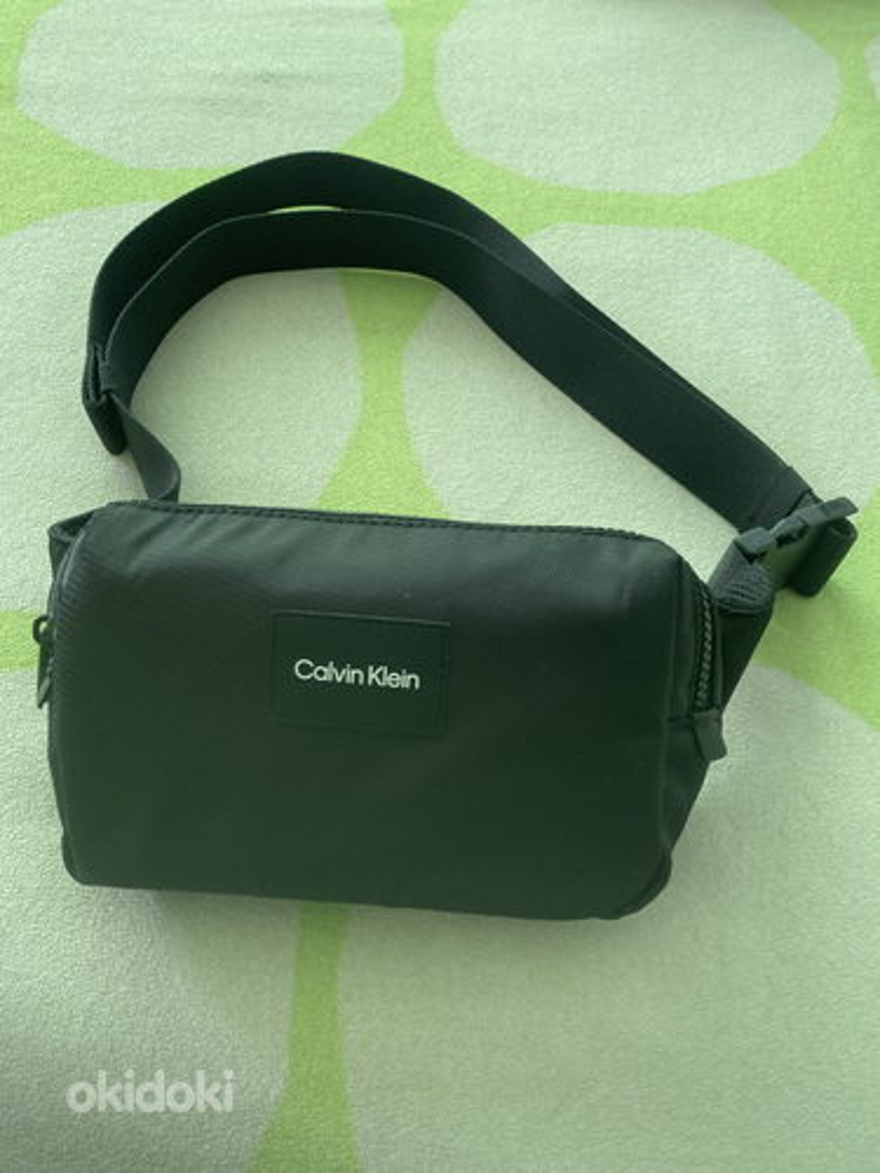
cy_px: 586
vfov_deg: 67.3
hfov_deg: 53.1
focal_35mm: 26
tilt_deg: -61.5
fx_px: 881
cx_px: 440
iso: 100
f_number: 1.8
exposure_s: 1/121
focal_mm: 4.25
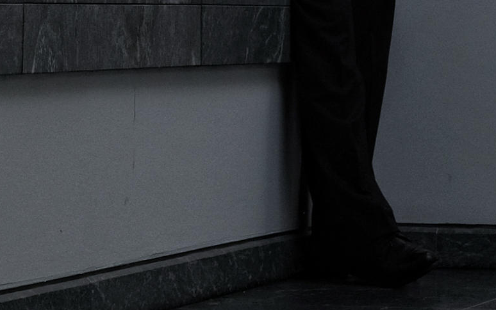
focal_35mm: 279
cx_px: 310
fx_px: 3772
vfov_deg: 4.6
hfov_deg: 7.5
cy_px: -381
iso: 400
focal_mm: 35
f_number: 4
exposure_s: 1/1250
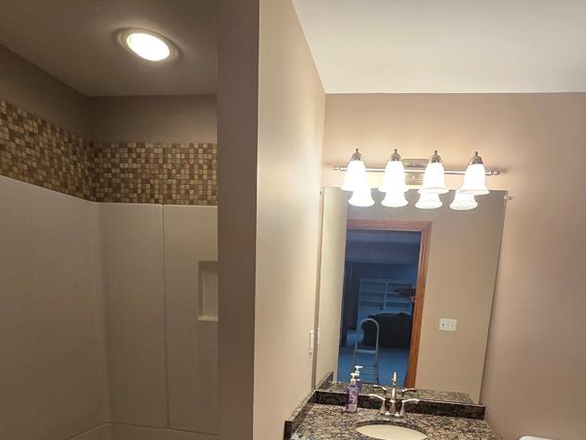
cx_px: 336
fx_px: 373
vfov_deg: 55.4
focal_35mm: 22
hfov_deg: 75.9
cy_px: 370
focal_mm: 2.2
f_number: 2.2
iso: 125
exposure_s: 1/60
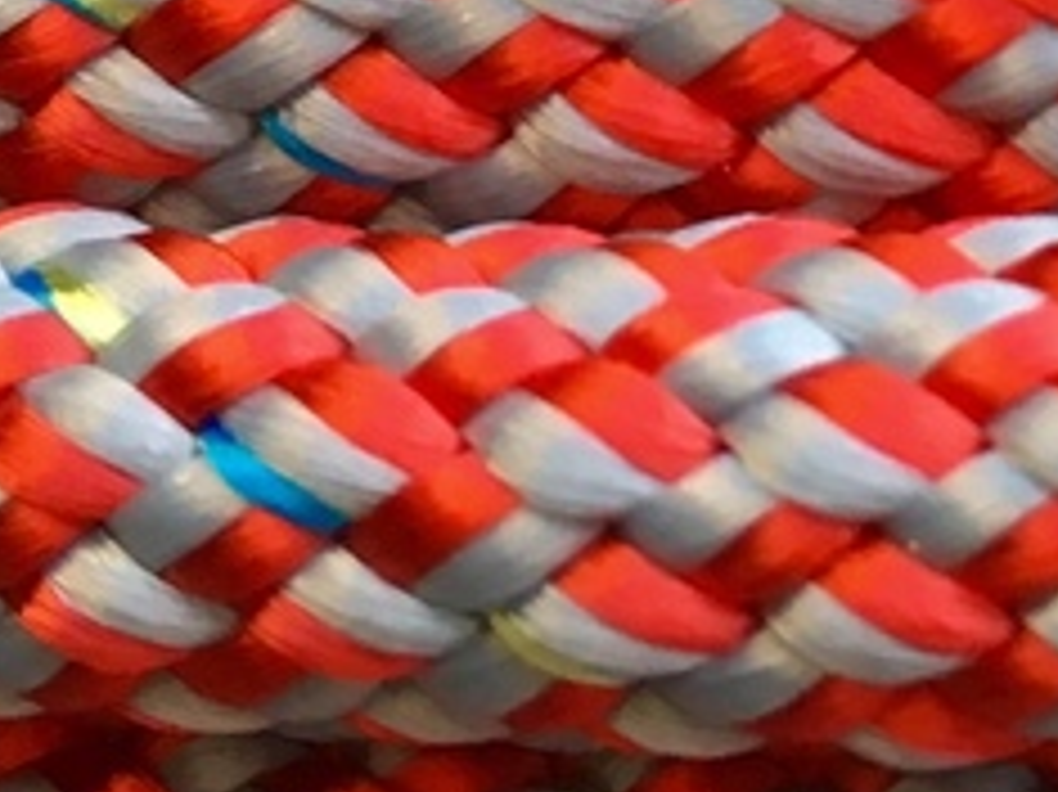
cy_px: -1040
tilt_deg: -6.4
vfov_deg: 9.1
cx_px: 1333
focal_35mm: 148
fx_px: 4521
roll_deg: -0.5
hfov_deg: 12.9
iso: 40
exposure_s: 1/33
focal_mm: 4.15
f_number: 2.2
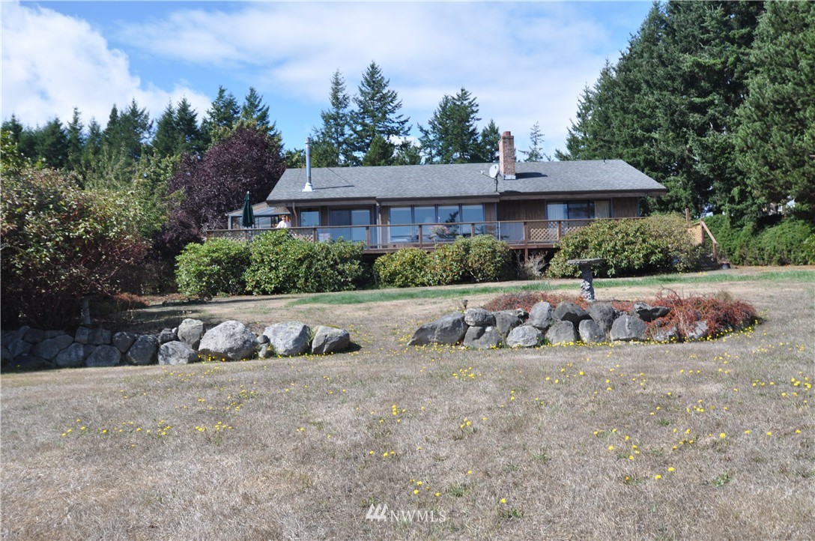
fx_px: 814
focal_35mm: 36
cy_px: 270
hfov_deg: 53.2
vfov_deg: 36.8
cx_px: 408
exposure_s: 1/200
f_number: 7.1
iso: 200
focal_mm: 24
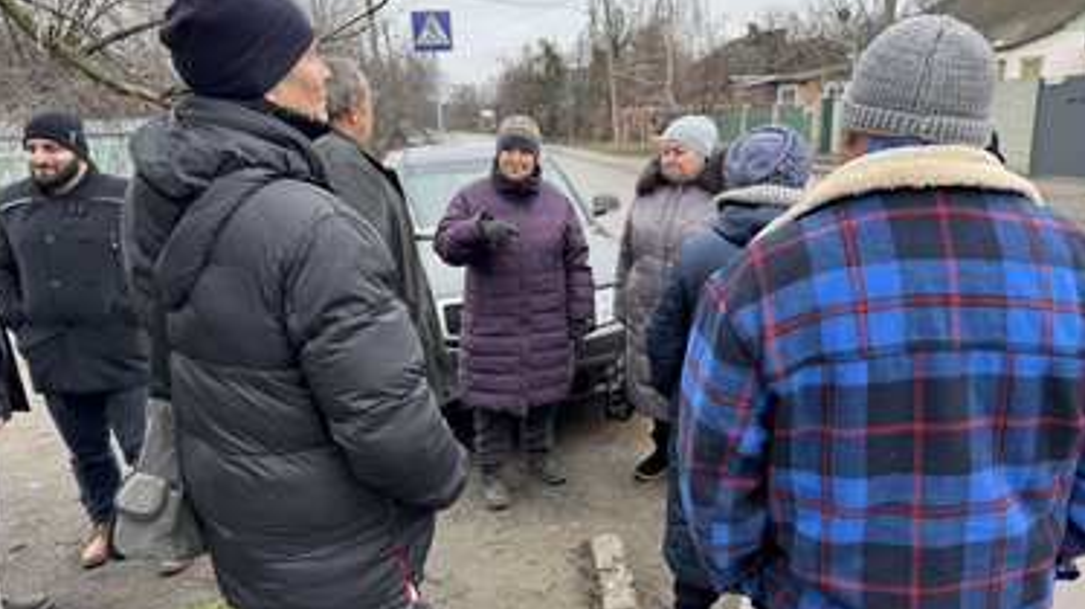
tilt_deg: -13.7
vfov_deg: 41.4
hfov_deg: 67.9
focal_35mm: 28
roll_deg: +1.6
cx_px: 566
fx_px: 805
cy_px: 331
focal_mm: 6.76
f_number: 1.78
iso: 64
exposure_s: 1/121
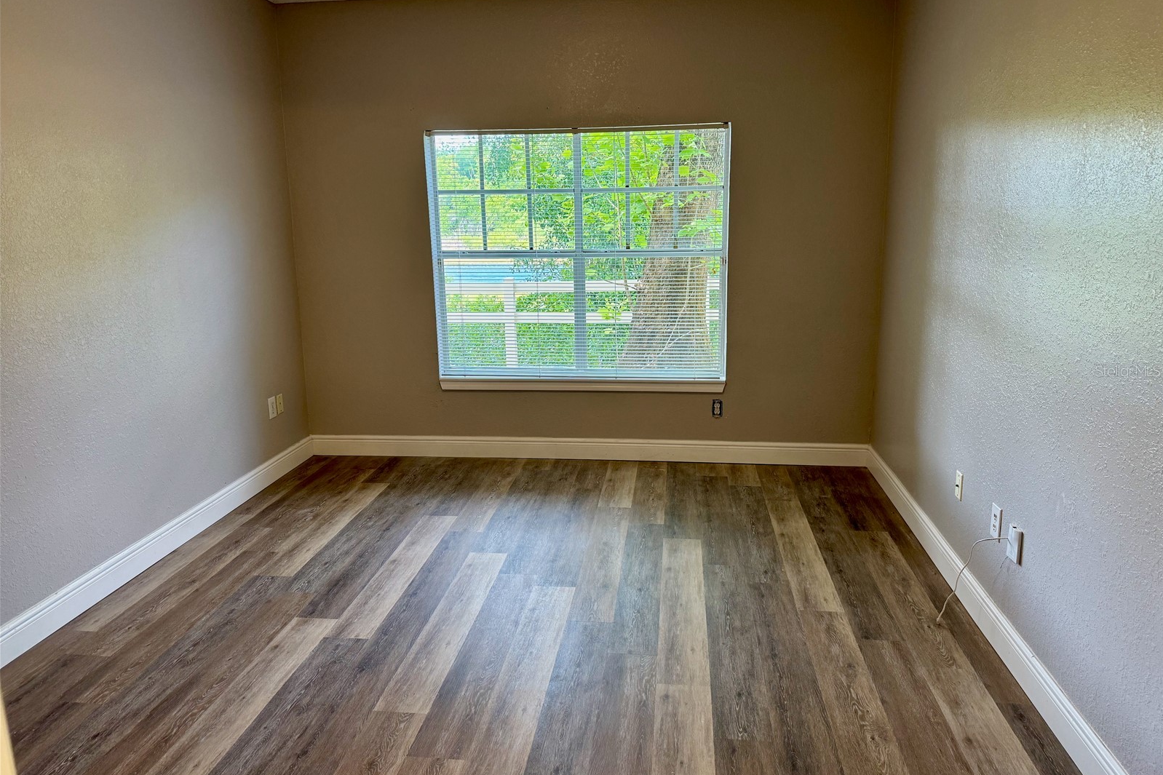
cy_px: 370
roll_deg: +0.8
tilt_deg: -13.1
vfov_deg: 51.3
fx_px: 807
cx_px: 582
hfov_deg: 71.5
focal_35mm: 25
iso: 160
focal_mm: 6.76
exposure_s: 1/120
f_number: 1.78
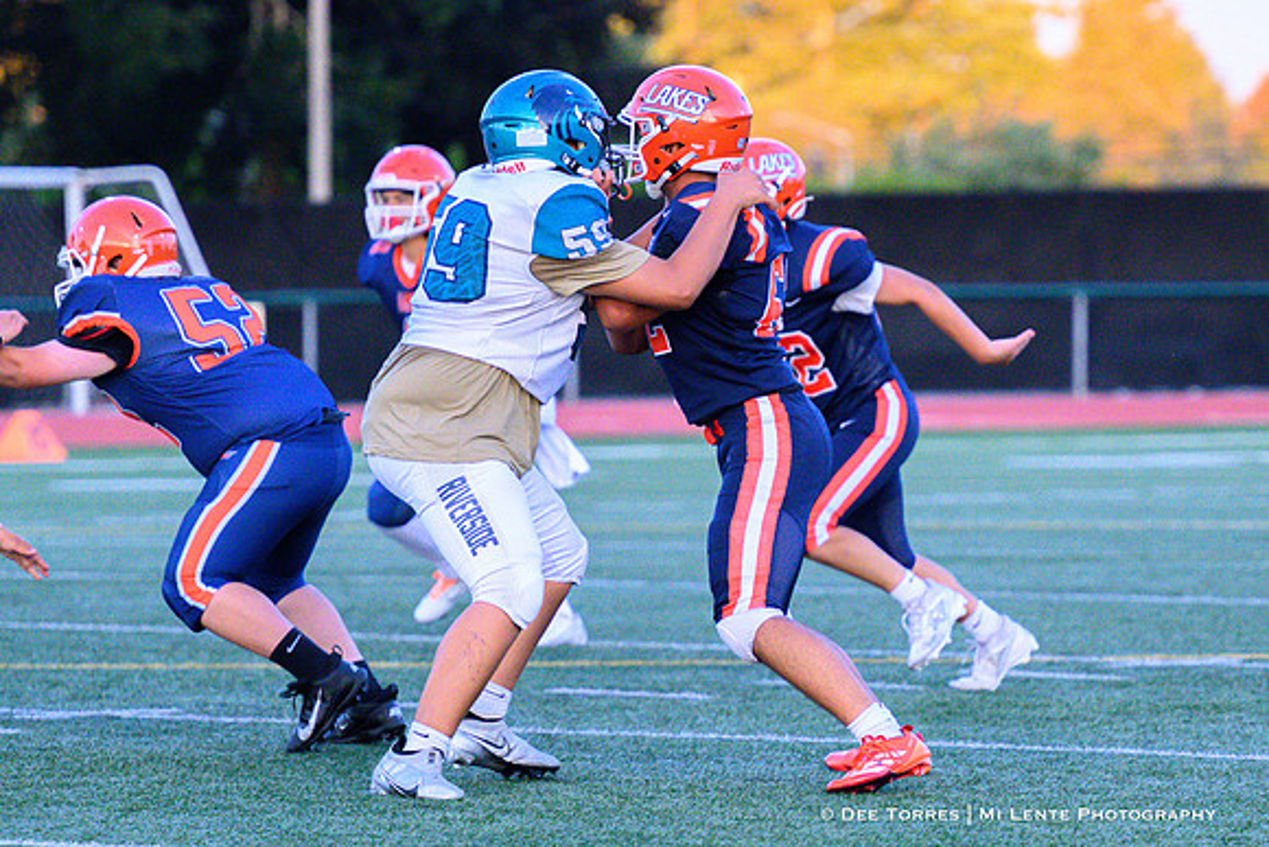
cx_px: 850
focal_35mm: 306
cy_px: 645
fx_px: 10803
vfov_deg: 4.5
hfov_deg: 6.7
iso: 5600
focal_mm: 190
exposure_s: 1/1600
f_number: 4
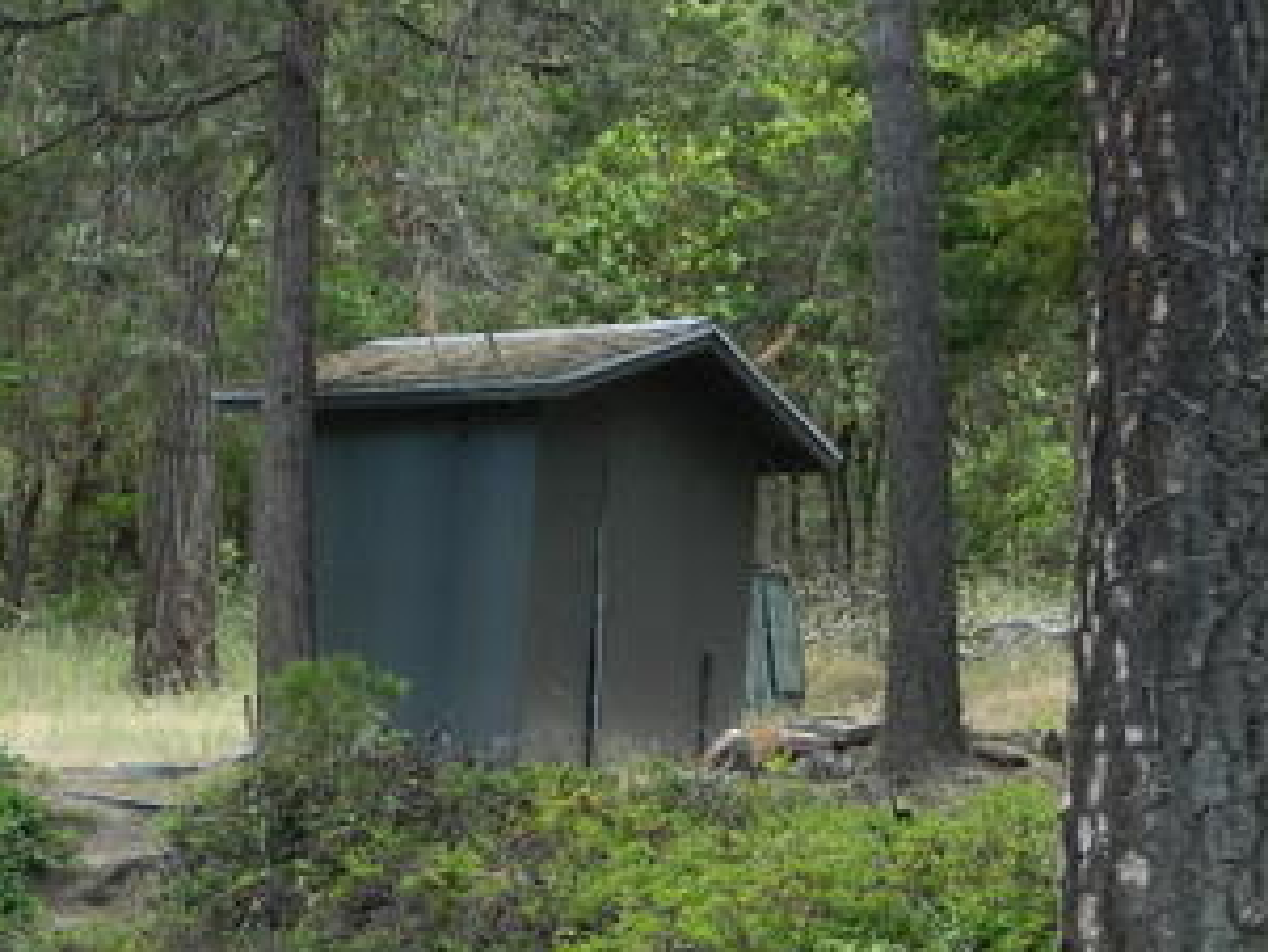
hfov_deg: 17.7
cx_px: 63
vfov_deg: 13.5
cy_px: 779
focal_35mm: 109
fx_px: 3994
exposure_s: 1/100
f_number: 3.5
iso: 80
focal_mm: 7.3
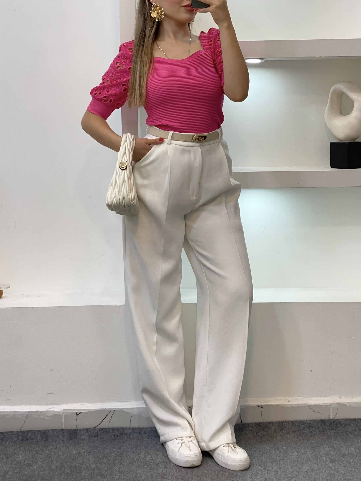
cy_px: 192
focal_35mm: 66
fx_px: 918
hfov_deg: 22.3
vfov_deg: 29.3
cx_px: 188
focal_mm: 6
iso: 64
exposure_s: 1/100
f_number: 2
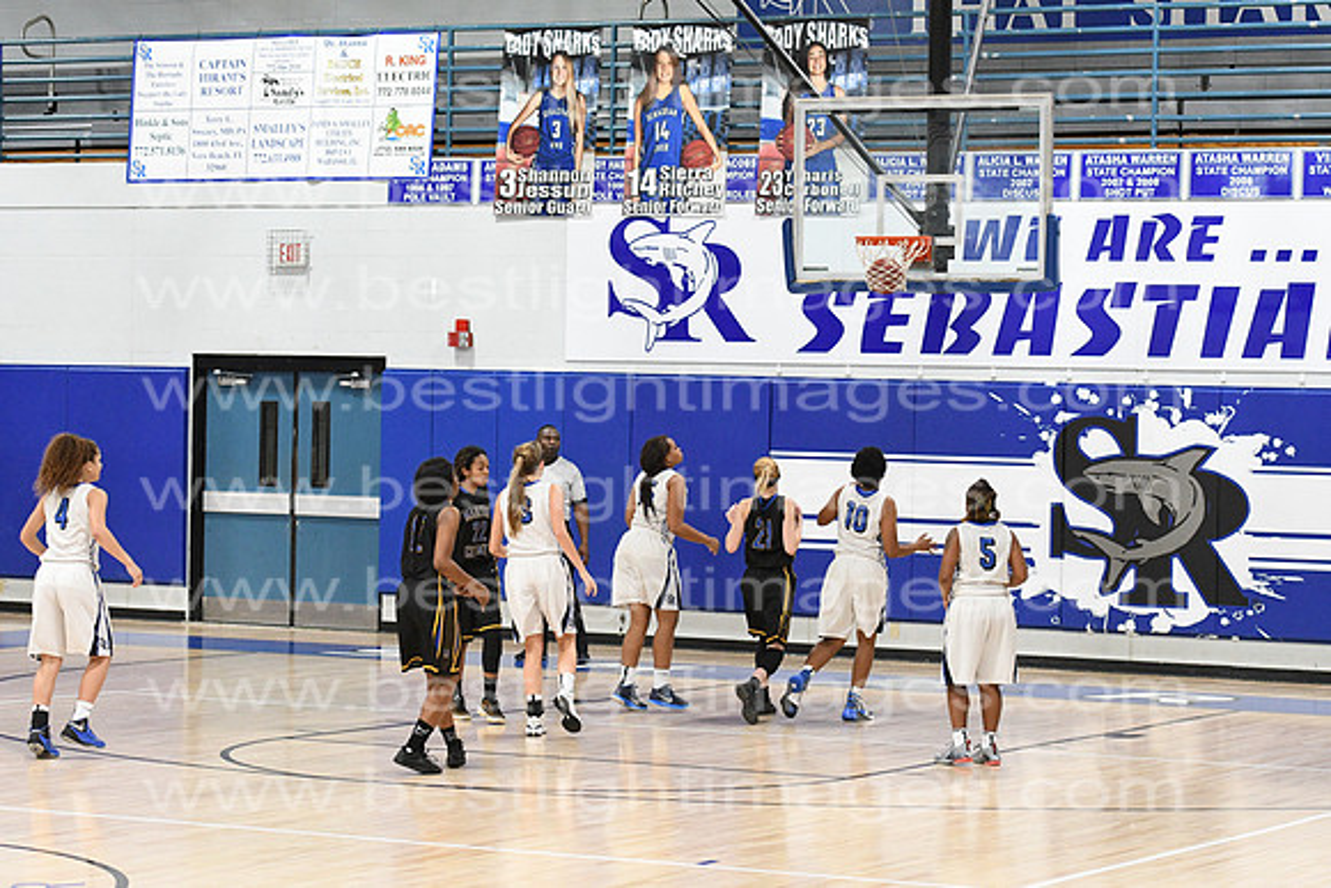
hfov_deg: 19.5
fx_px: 3883
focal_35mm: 105
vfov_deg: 13.0
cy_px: 444
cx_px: 666
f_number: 3.5
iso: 5000
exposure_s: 1/640
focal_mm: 70
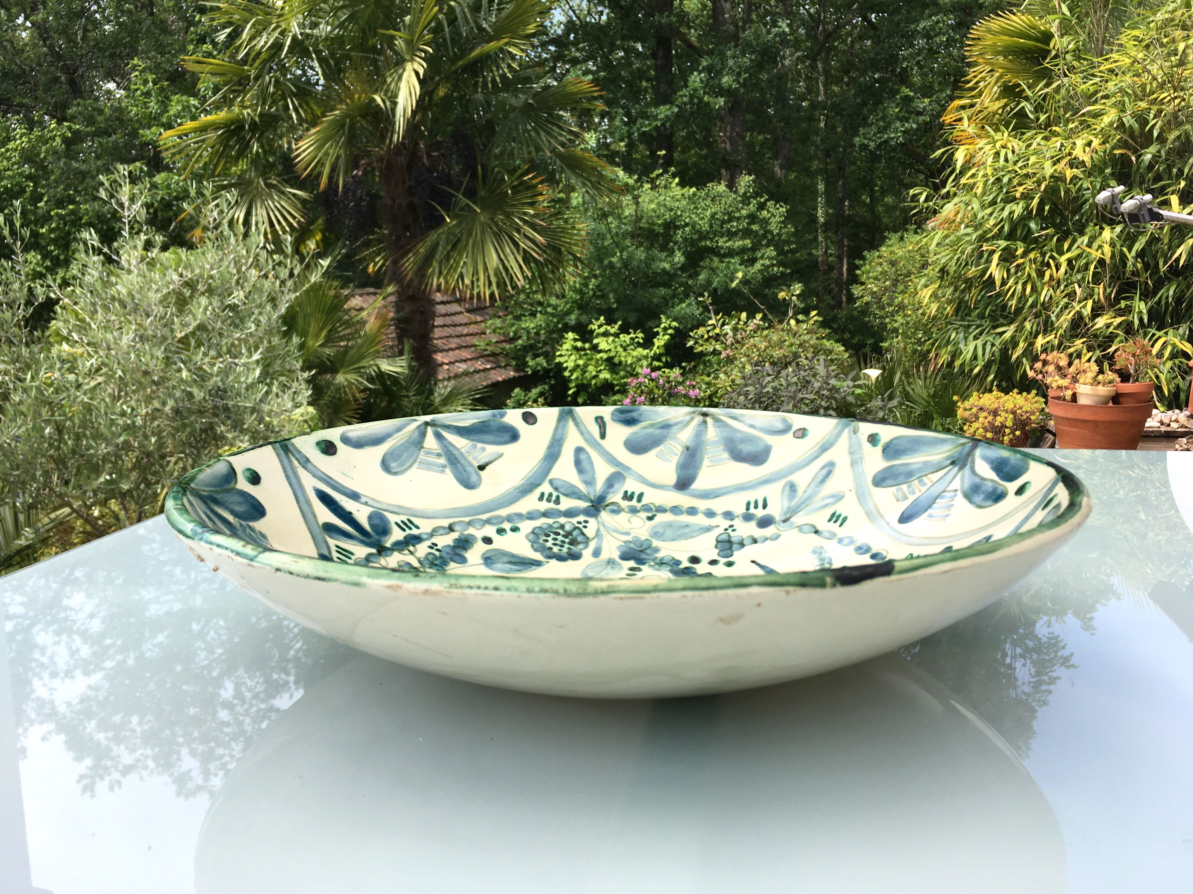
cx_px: 596
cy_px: 447
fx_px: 999
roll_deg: +0.9
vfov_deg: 48.2
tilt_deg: -12.0
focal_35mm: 29
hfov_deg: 61.7
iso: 25
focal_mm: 4.15
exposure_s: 1/905
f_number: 2.2
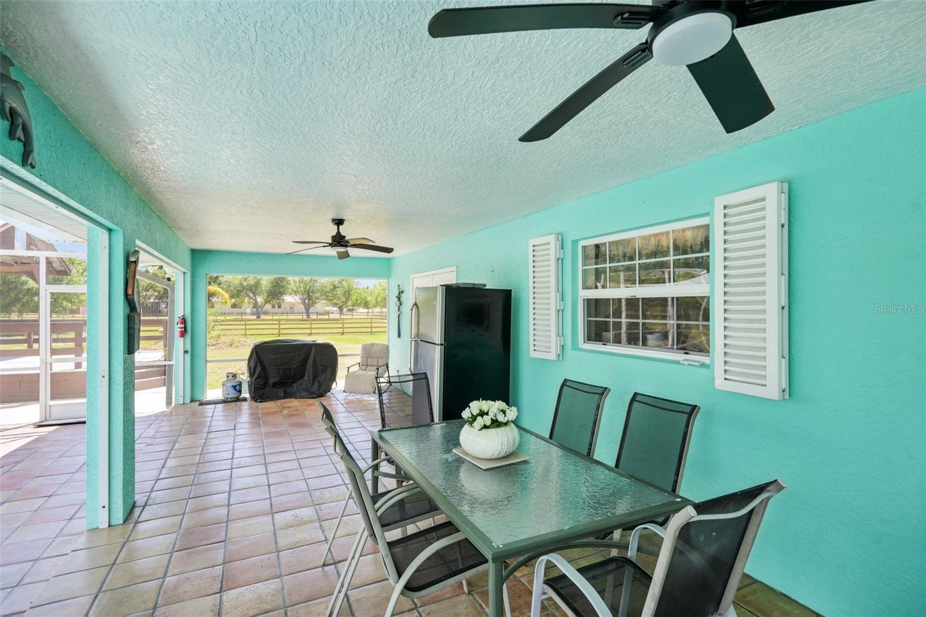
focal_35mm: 18
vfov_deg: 67.4
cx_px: 463
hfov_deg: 90.0
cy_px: 308
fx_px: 463
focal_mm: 18
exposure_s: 1/125
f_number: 8
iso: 400
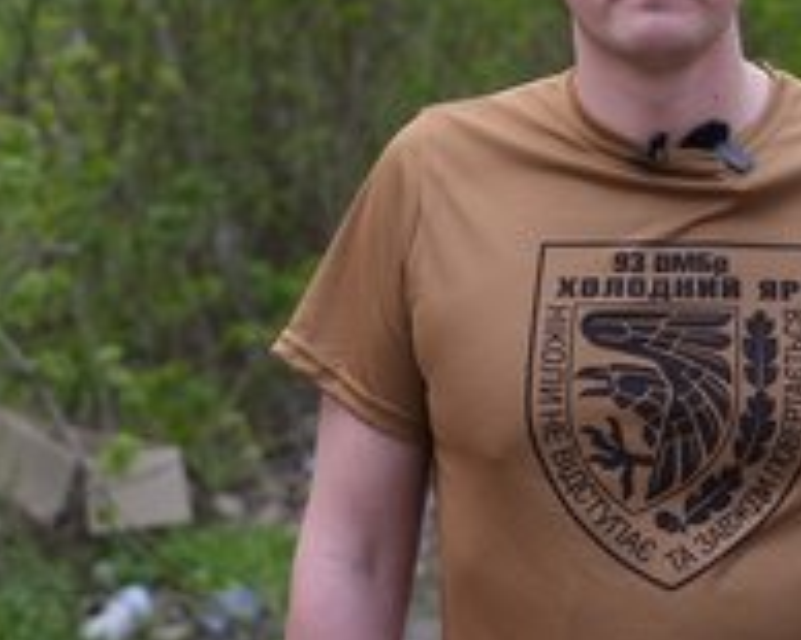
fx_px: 2796
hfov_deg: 16.2
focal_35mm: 118
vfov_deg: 13.0
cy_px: 118
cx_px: 615
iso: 1250
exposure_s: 1/2500
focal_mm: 61
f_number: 4
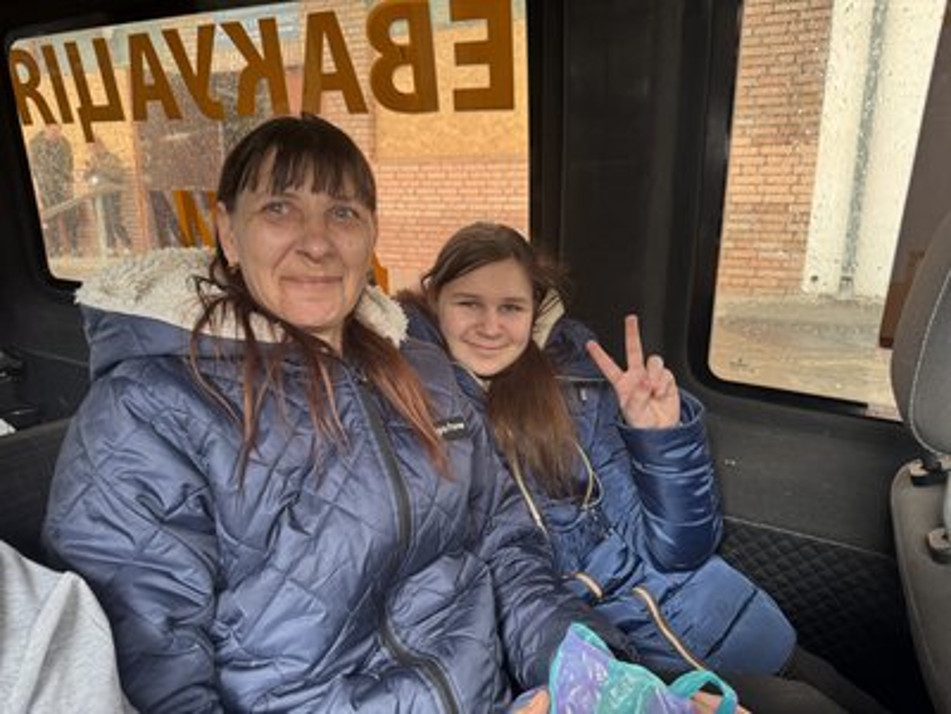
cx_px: 476
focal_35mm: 24
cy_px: 357
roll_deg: -0.5
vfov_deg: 56.8
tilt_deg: -13.2
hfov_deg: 71.6
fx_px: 659
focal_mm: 6.76
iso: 200
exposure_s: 1/99
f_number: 1.78
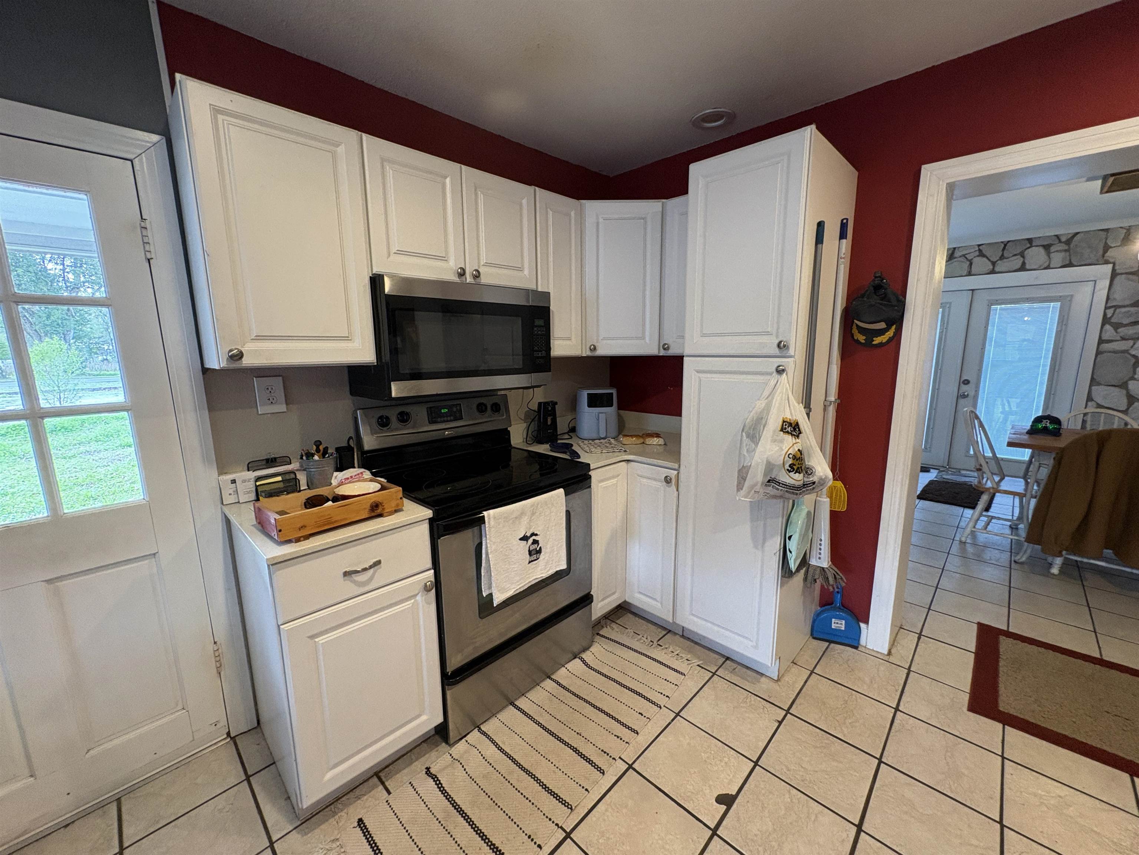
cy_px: 428
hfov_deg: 102.1
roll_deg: +1.8
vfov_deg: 85.7
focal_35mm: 14
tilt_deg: -9.8
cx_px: 570
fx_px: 461
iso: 320
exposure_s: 1/60
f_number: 2.2
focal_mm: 2.22
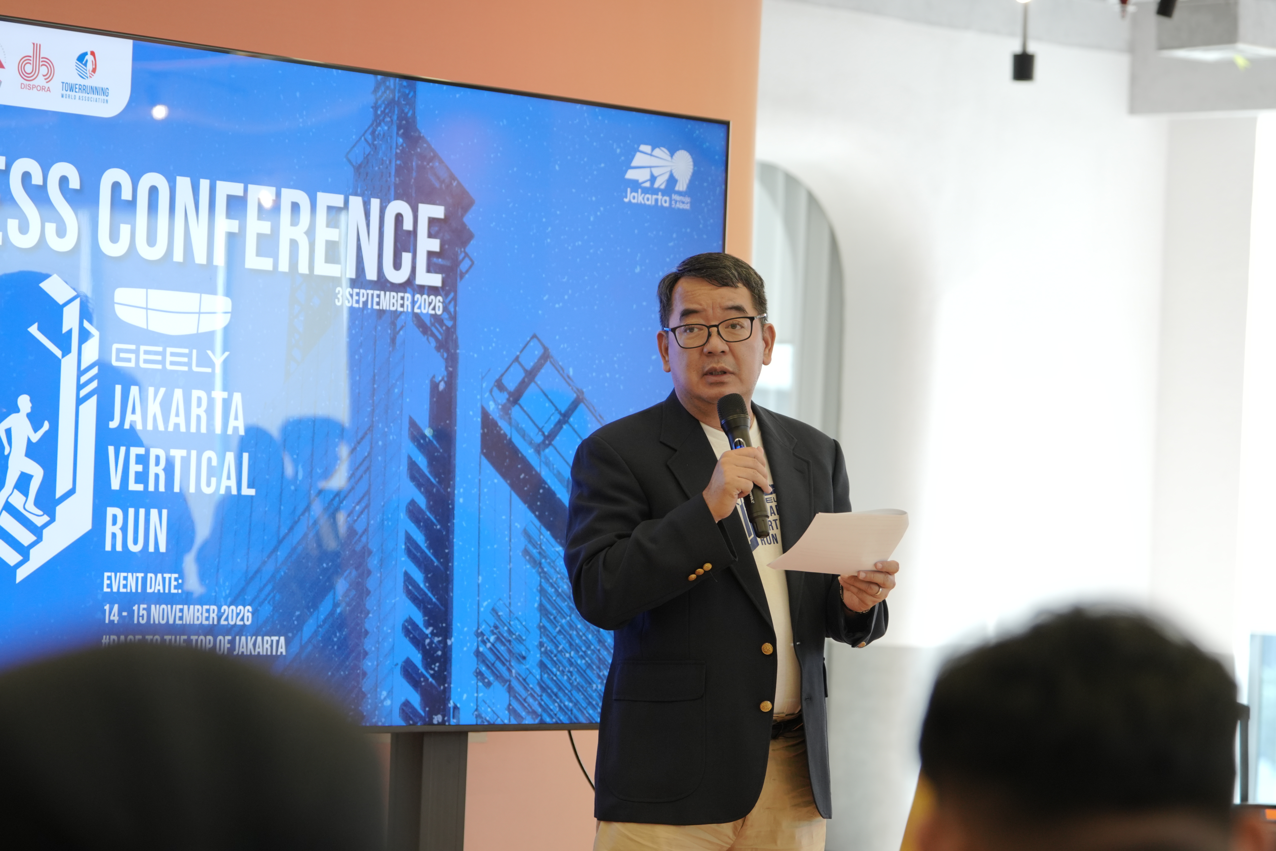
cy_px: 426
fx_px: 3721
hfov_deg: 19.5
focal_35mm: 105
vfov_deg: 13.0
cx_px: 638
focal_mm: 70
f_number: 2.8
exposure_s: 1/100
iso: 500
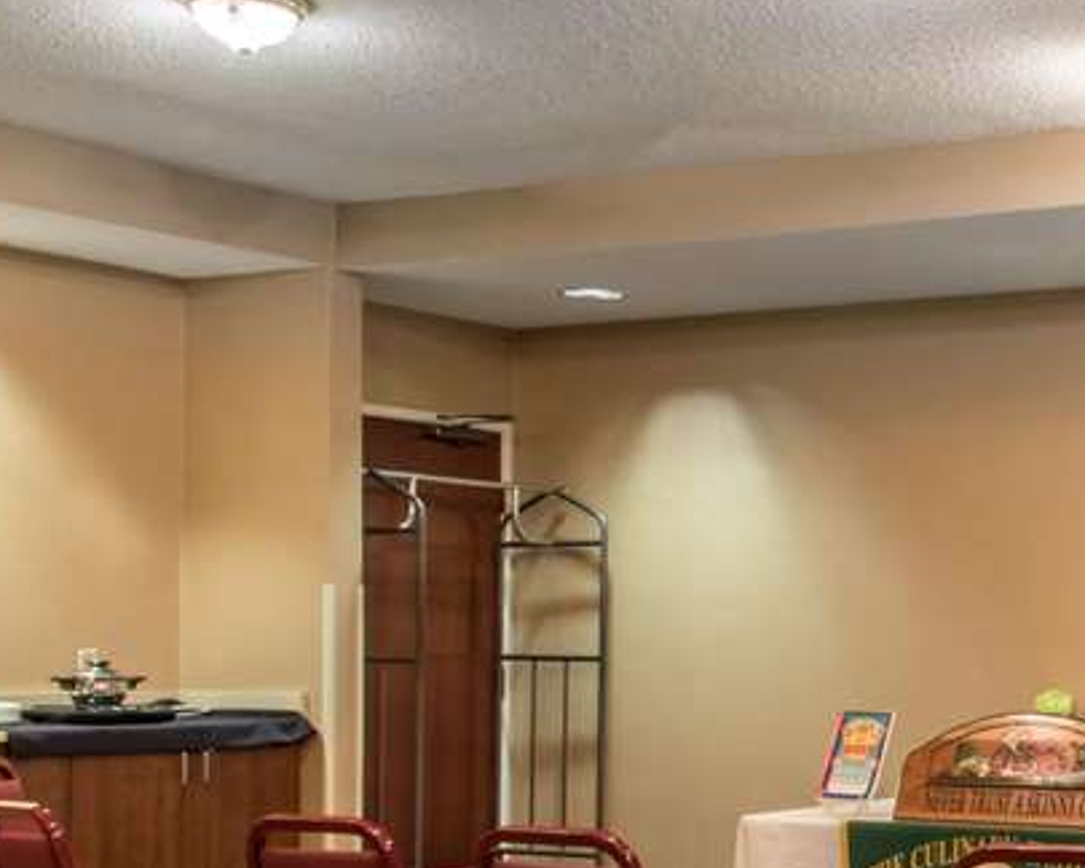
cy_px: 726
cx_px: 1293
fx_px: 2055
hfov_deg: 26.4
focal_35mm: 64
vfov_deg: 23.4
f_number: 14
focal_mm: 18
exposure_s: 1
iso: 400
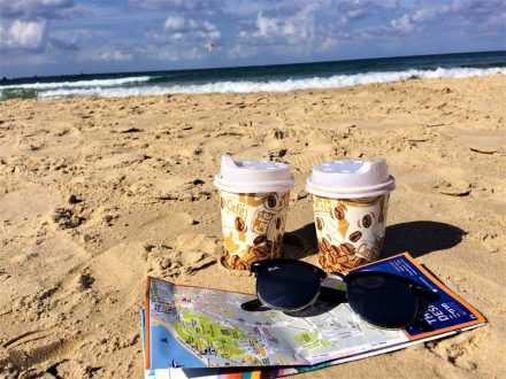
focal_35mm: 29
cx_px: 253
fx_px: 424
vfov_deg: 48.2
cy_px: 190
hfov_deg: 61.7
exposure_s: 1/5128
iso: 32
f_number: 2.2
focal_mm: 4.15
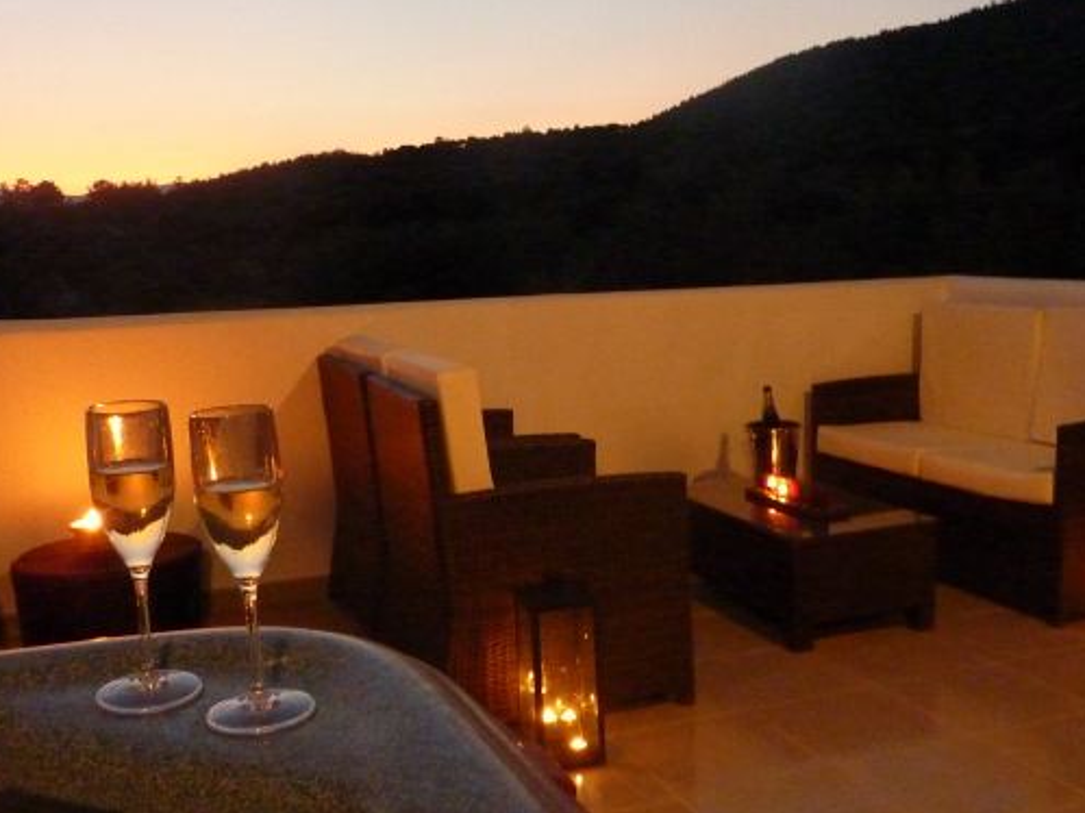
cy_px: 398
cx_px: 541
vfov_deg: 36.8
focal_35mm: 39
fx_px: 1222
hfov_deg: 47.9
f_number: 3.3
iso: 800
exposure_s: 1/8
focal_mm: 4.4
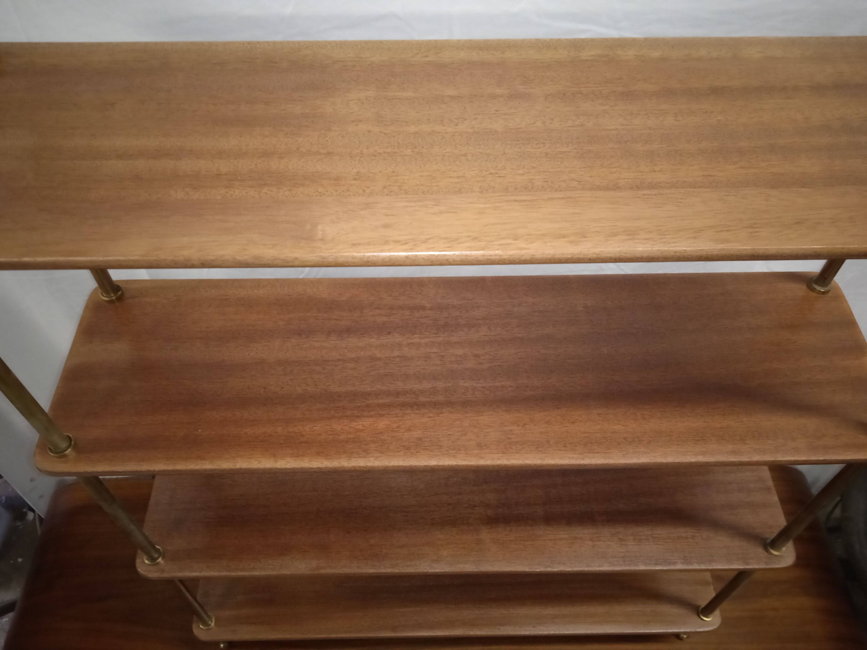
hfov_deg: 63.4
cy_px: 325
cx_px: 434
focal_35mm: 28
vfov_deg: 49.7
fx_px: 701
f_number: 2.2
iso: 781
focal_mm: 3.43
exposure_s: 1/14.3
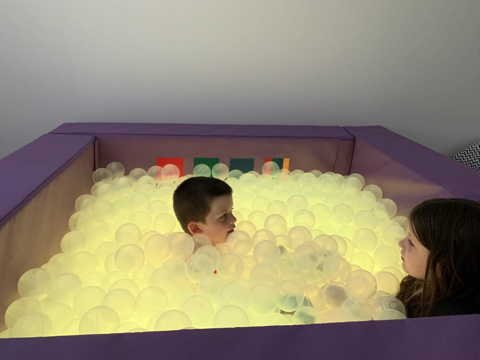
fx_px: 361
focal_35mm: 26
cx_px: 240
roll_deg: -2.0
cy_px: 180
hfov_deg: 67.3
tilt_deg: -20.1
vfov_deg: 53.1
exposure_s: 1/60
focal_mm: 4.25
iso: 250
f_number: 1.8
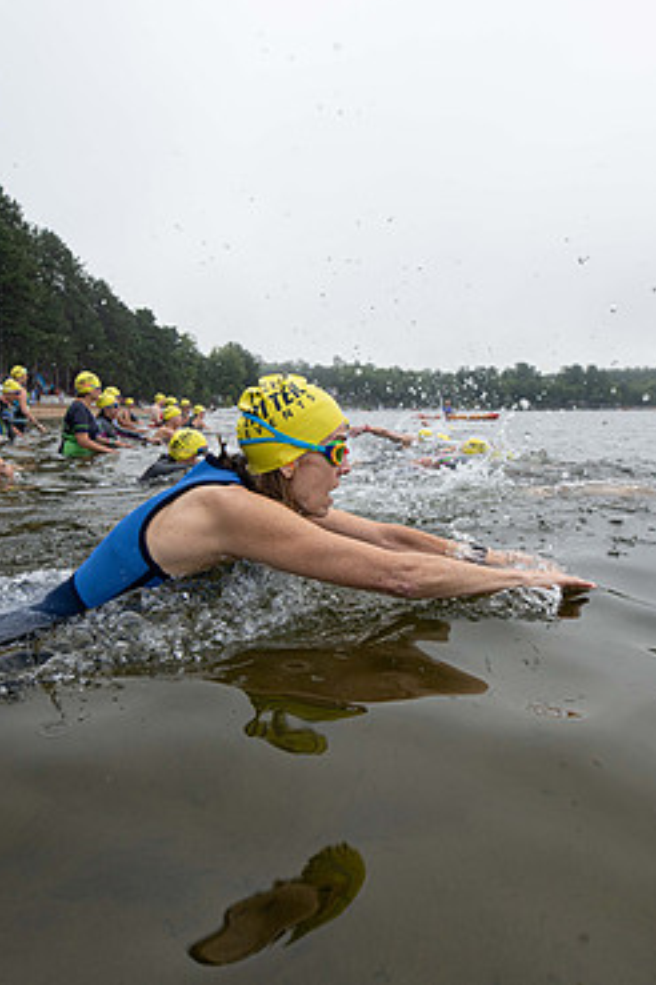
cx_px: 317
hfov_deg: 57.2
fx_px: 601
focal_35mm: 22
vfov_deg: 78.6
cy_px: 474
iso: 400
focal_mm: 14
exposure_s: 1/640
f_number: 4
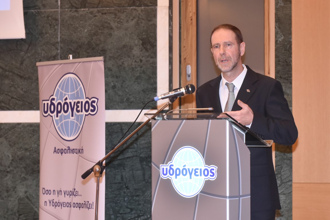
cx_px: 165
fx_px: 1192
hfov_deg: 15.8
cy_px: 110
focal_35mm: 130
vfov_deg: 10.6
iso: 2500
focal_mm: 130
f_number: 4
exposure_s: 1/100
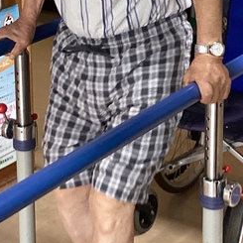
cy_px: 16
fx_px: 890
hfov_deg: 15.5
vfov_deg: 15.3
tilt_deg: -19.5
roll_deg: +0.3
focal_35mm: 112
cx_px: 57
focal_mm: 3.3
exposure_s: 1/60
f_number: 2.4
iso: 125
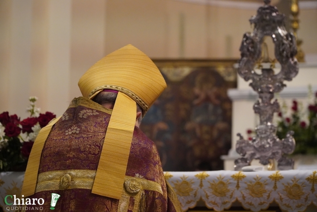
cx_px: 158
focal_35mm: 129
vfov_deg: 10.6
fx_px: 1136
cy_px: 106
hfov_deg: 15.9
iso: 3200
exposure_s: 1/200
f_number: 4
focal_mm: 86
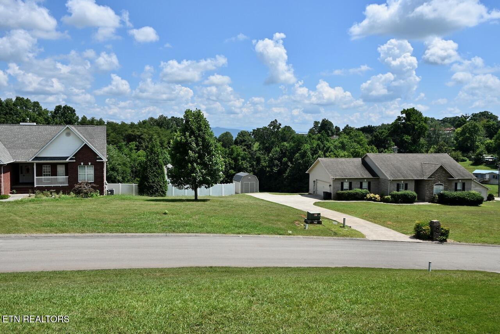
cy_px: 167
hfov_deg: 60.3
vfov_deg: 42.3
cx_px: 250
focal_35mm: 31
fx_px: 431
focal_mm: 21
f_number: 8
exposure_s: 1/400
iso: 100
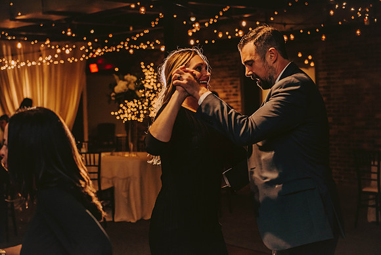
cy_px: 128
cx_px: 190
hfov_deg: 28.8
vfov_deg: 19.5
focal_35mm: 70
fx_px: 741
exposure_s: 1/200
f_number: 3.5
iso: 2000
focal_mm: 70
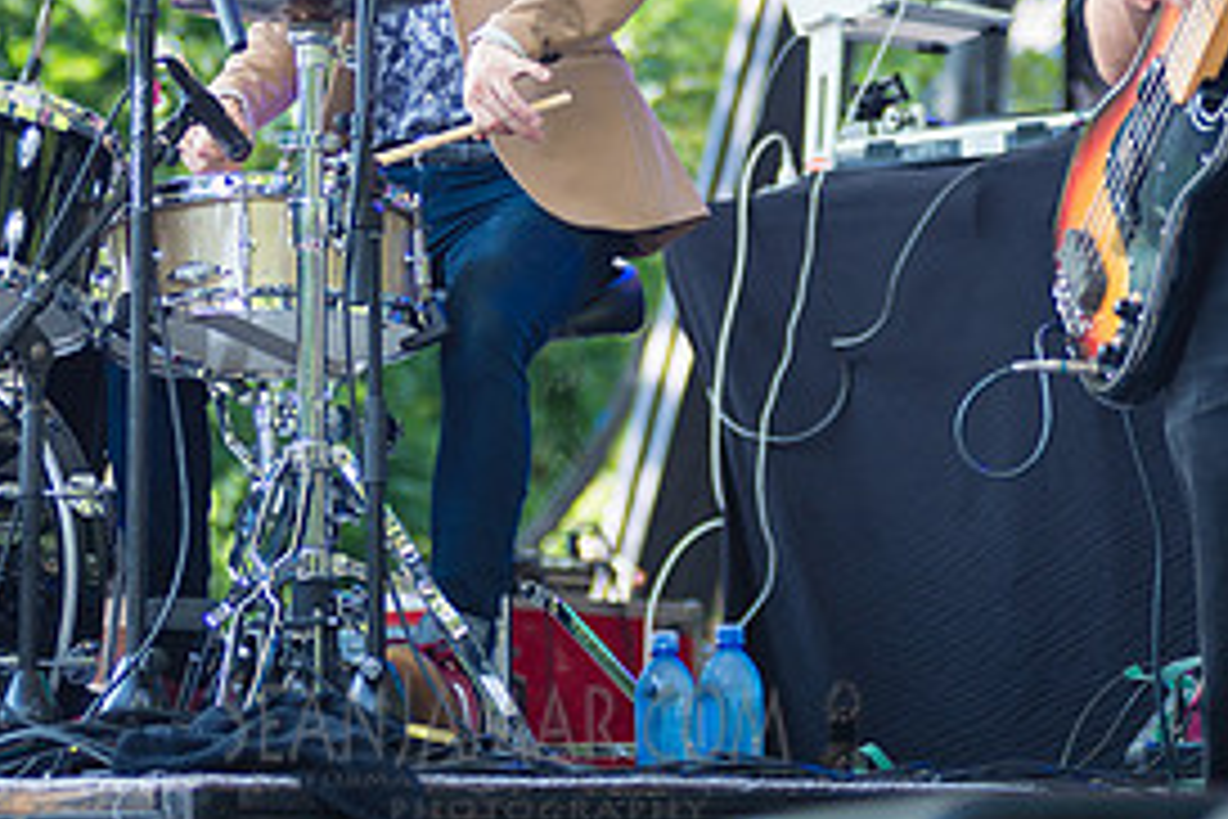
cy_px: -43
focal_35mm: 170
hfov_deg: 12.1
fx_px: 5798
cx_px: 558
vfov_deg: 8.0
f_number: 2.8
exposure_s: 1/320
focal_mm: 80
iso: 200
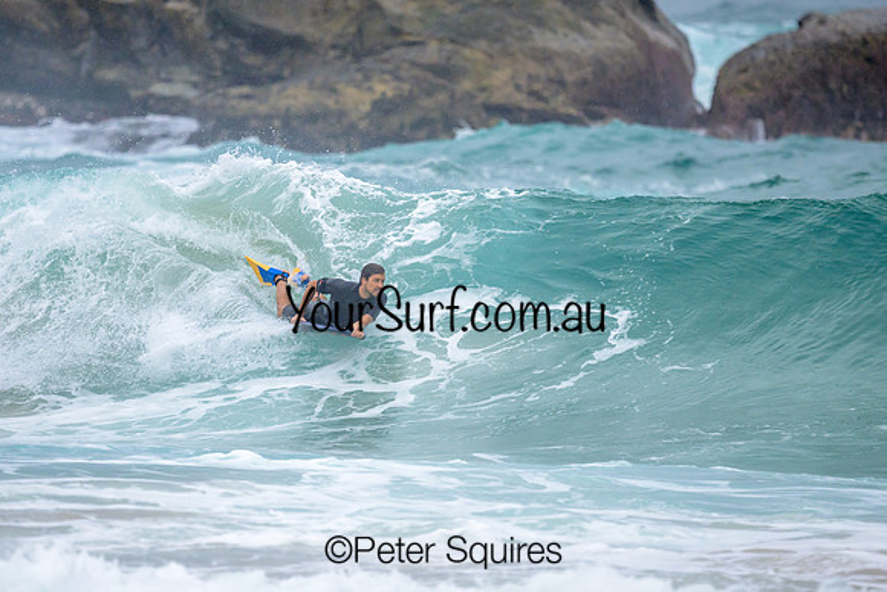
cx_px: 385
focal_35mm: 1100
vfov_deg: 1.3
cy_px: 307
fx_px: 27108
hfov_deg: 1.9
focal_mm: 800
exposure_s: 1/2000
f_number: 6.3
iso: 500
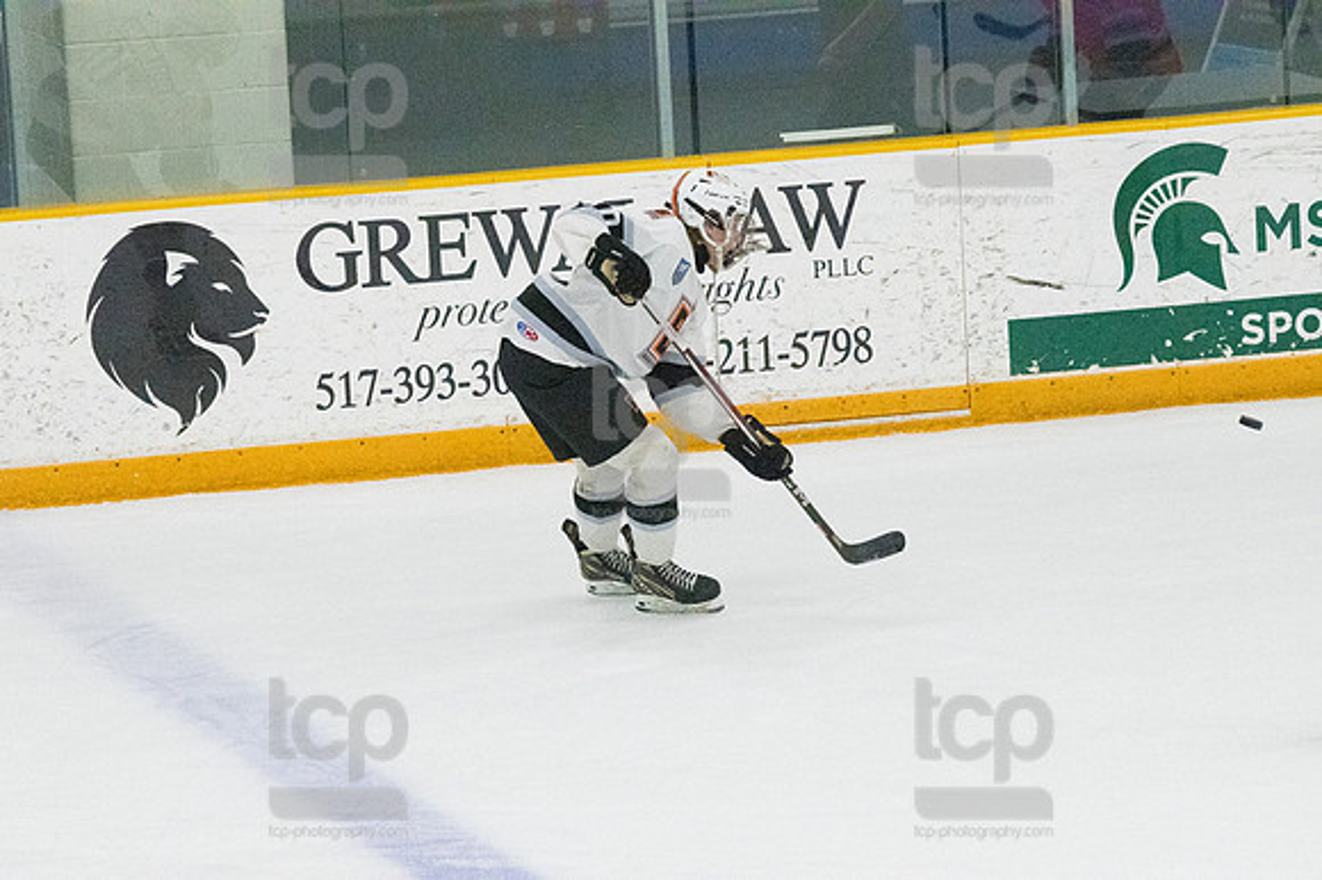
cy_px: 440
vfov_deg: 5.0
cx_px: 661
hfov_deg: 7.4
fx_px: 10166
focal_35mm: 277
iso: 8000
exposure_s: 1/1600
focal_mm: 185
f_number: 5
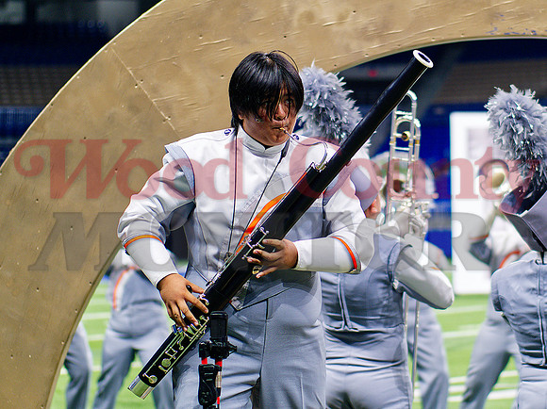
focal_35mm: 86
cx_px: 274
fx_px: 1358
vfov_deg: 17.1
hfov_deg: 22.8
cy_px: 204
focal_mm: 43
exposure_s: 1/125
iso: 200
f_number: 1.2
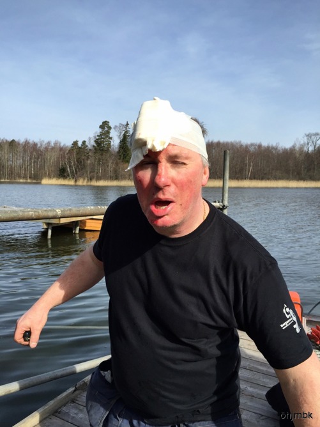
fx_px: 357
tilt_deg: -4.9
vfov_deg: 61.7
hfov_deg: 48.2
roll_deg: -1.9
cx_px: 160
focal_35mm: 29
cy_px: 214
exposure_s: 1/1582
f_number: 2.2
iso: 32
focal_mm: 4.15
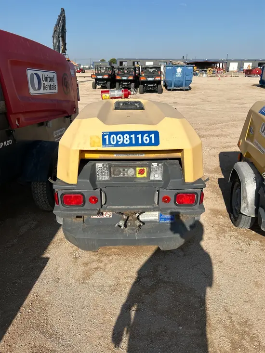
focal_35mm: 26
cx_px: 132
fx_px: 265
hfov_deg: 53.1
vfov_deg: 67.3
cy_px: 176
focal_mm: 5.7
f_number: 1.5
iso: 50
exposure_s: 1/6993
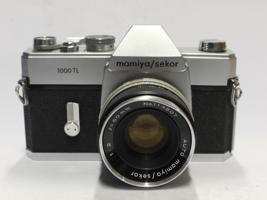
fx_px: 463
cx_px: 134
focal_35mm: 60
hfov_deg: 32.2
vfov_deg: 24.4
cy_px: 100
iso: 800
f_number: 8
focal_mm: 30
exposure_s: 1/25
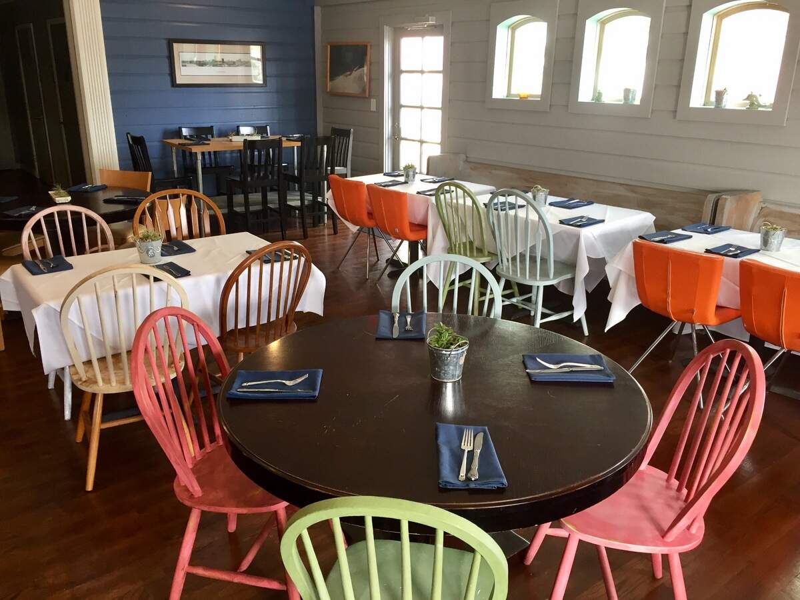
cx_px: 400
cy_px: 300
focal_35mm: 29
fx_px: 670
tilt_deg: -19.0
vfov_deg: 48.2
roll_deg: -1.0
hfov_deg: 61.7
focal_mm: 4.15
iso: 64
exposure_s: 1/30
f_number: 2.2
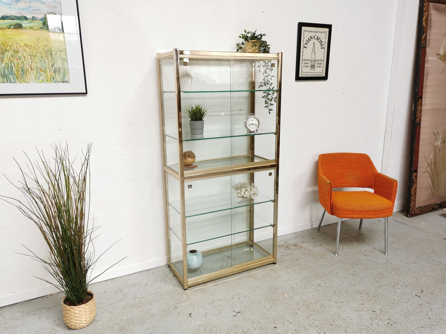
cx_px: 223
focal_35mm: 27
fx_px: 348
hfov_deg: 65.3
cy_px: 167
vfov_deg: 51.4
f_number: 1.8
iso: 50
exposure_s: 1/100
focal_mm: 5.58
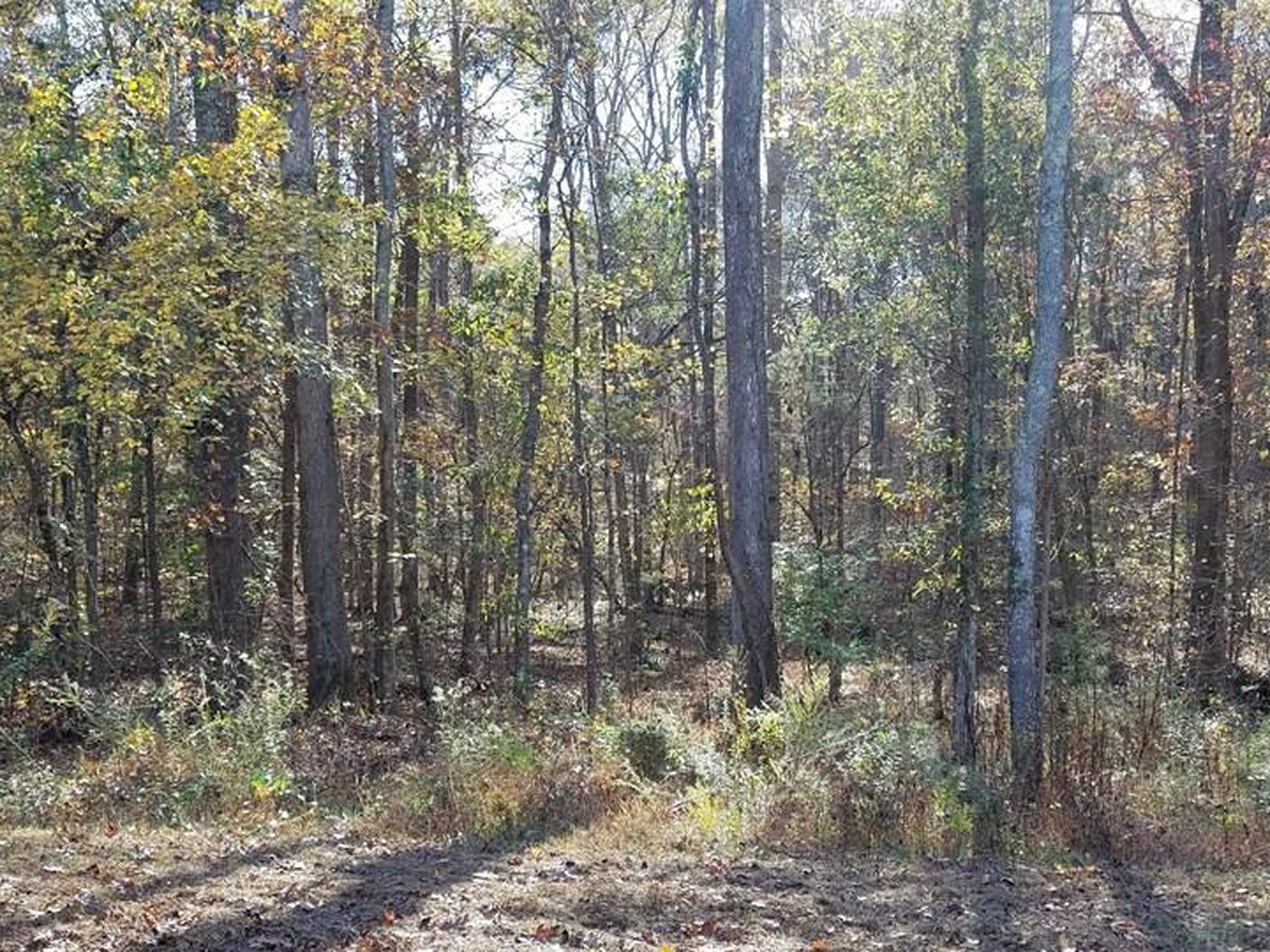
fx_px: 1357
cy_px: 562
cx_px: 718
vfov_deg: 38.5
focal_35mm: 37
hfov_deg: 50.0
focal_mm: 4.2
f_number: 1.7
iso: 50
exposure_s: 1/279
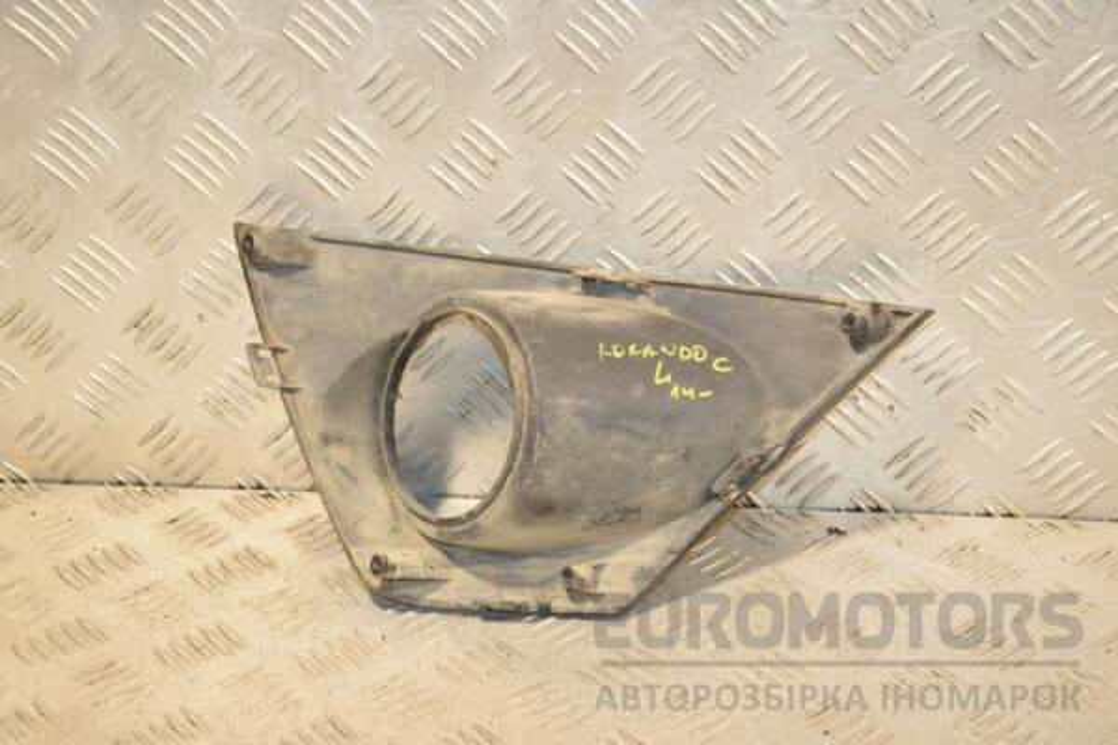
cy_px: 372
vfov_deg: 18.2
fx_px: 2329
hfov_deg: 27.0
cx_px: 559
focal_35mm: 75
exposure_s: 1/200
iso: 800
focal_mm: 50
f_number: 6.3
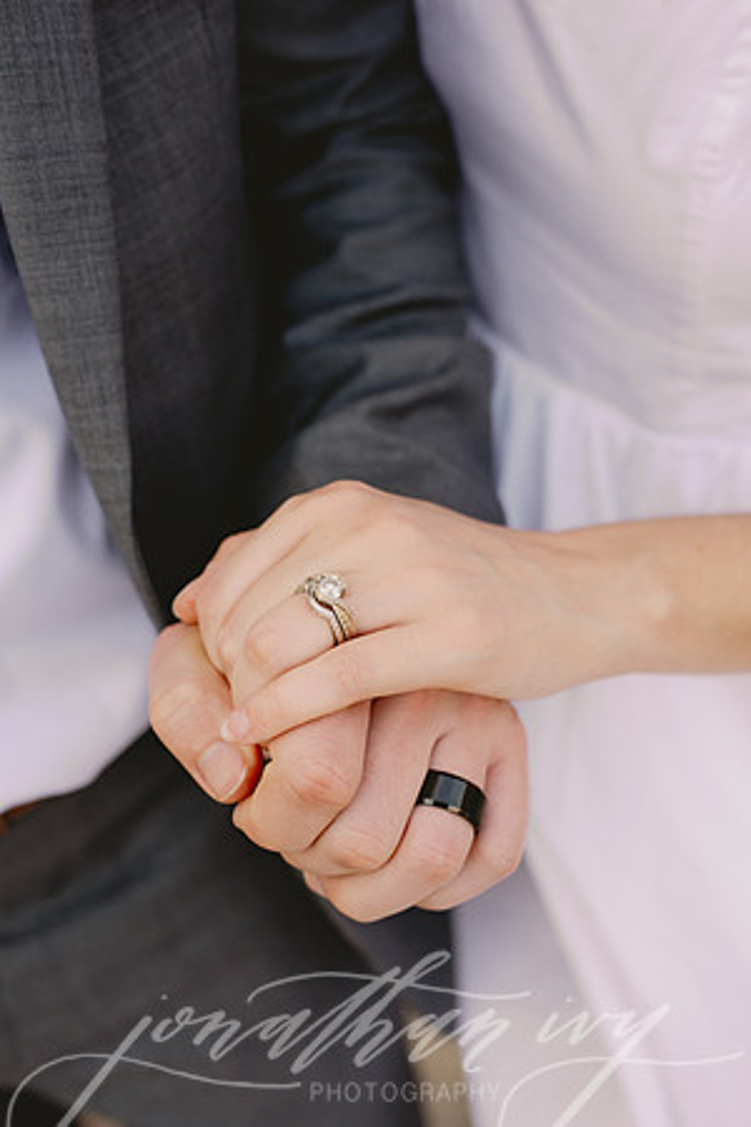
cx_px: 376
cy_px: 564
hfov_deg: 27.0
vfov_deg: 39.6
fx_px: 1564
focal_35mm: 50
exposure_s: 1/640
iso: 640
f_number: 4.5
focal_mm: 50
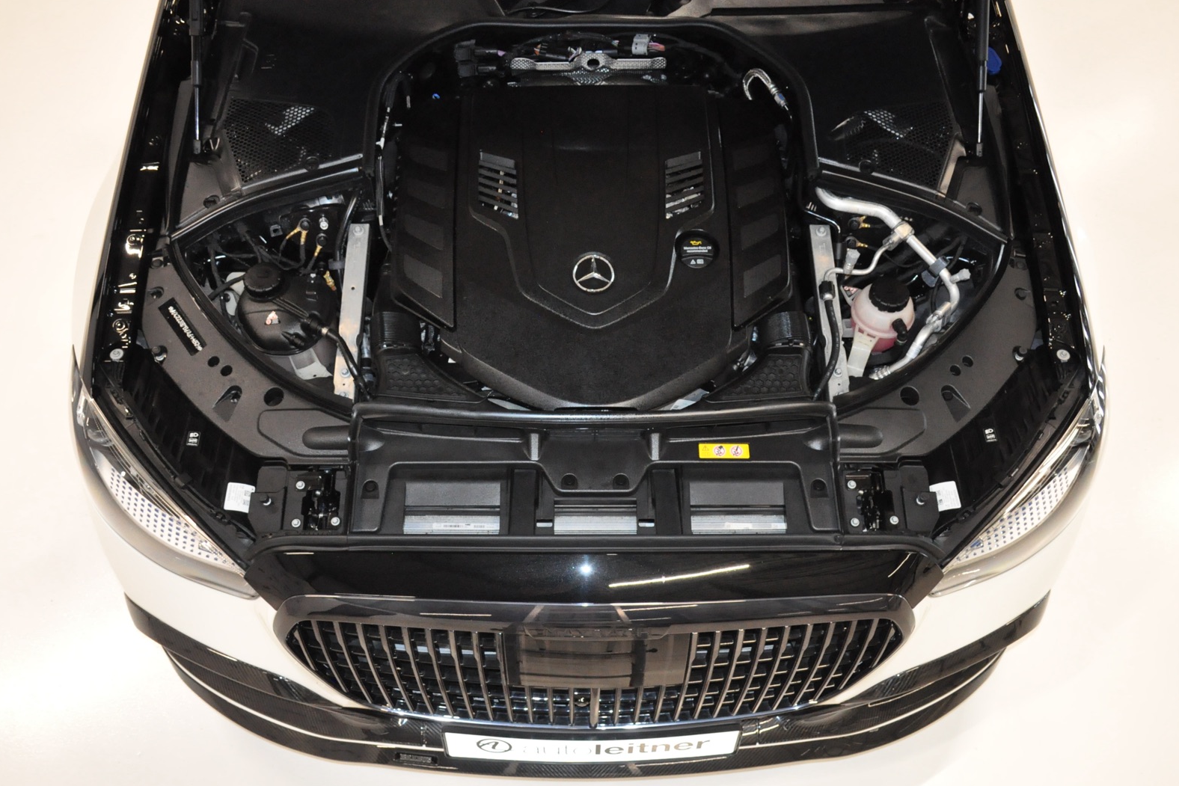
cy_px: 402
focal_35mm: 34
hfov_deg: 55.8
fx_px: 1114
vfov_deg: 38.9
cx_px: 586
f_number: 5.6
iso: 3200
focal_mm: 22
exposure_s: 1/160
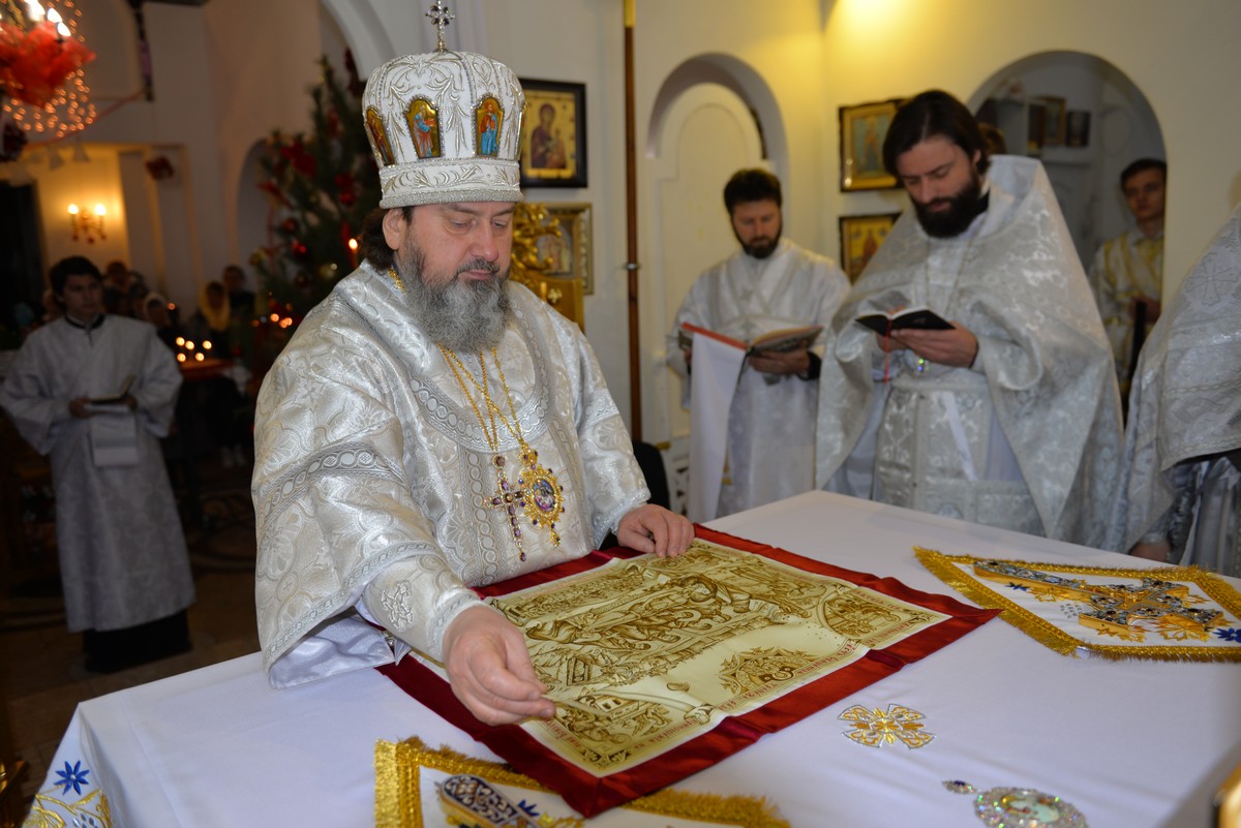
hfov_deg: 63.6
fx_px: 1000
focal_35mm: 29
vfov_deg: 45.0
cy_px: 414
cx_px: 620
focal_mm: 29
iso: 320
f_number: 2.8
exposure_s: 1/125
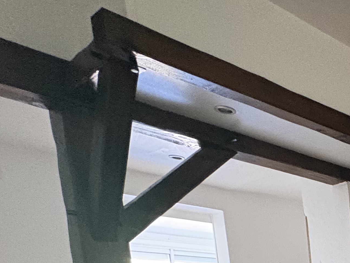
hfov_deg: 28.9
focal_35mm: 44
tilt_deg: -7.8
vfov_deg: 26.0
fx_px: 445
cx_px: 513
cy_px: 375
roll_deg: +2.7
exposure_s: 1/46
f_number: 2.2
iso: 800
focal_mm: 2.22
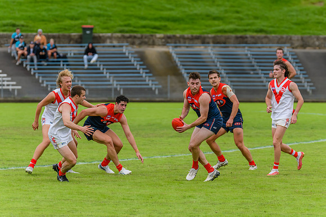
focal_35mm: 328
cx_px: 164
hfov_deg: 6.3
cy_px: 97
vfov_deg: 4.2
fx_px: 2971
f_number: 5.6
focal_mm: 270
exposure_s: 1/2500
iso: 800
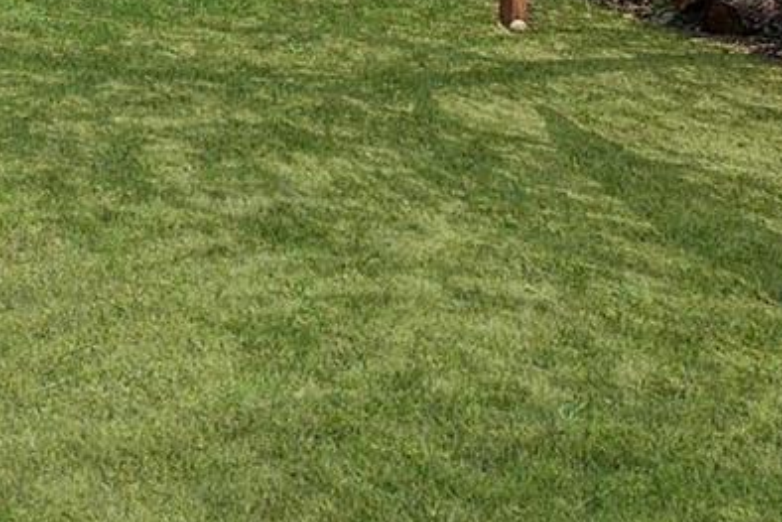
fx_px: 1499
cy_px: -347
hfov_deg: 27.1
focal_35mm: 69
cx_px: -48
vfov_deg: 17.1
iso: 100
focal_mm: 17
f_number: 8
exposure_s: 1/400
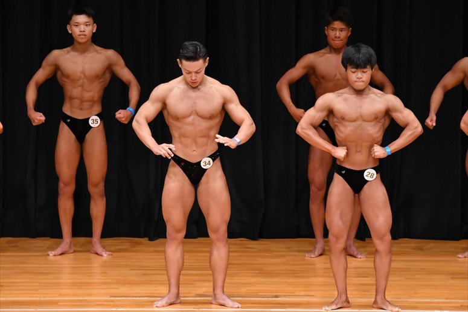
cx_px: 234
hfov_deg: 7.2
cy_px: 156
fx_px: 3703
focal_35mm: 285
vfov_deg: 4.8
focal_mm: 190
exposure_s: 1/400
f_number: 5.6
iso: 4000
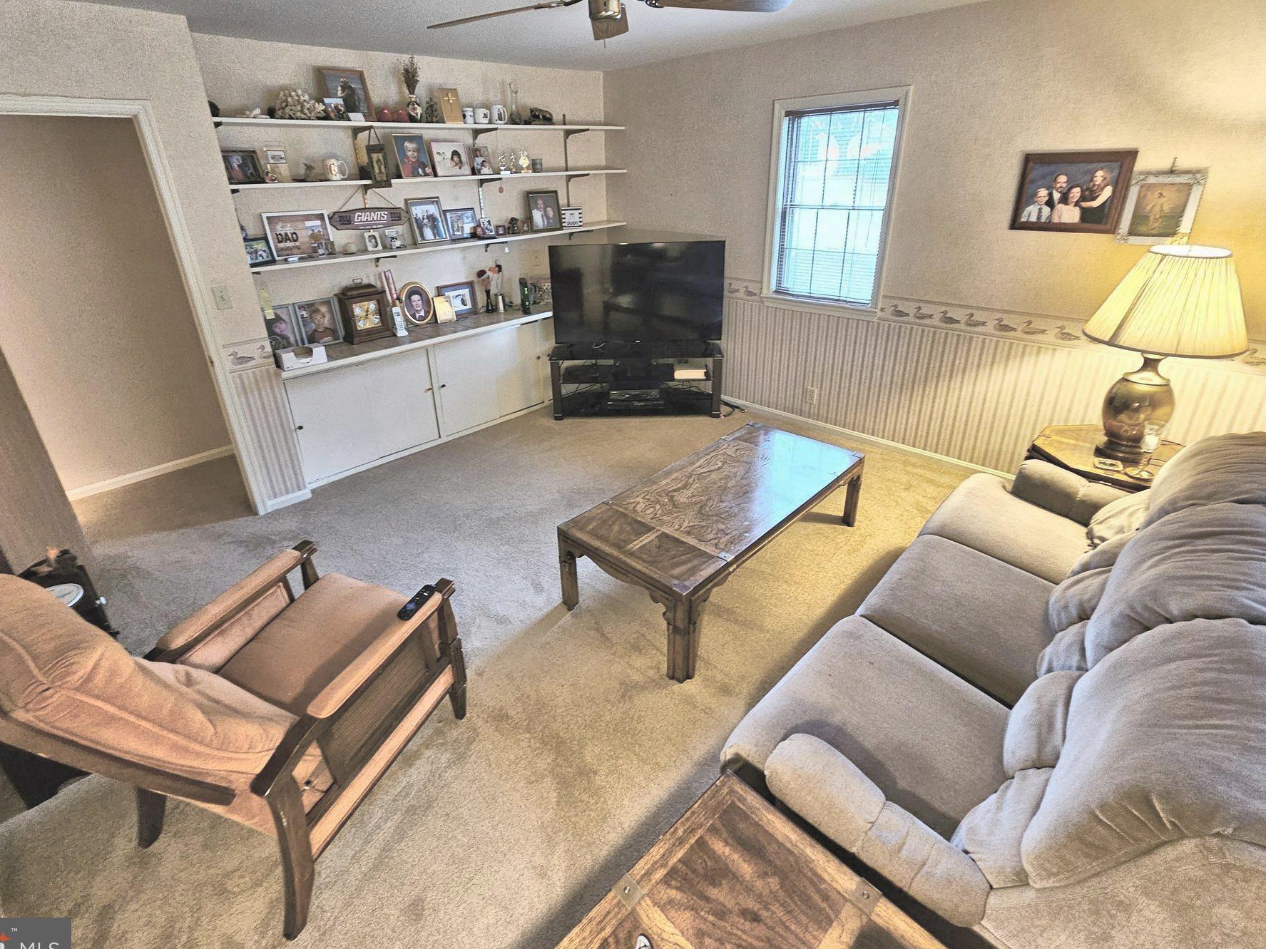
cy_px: 429
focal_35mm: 15
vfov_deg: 81.5
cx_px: 623
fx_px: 549
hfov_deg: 98.2
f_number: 2.2
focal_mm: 2.2
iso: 500
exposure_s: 1/30
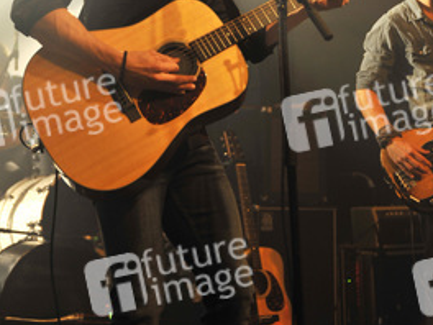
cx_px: 217
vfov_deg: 20.6
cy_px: 31
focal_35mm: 70
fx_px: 876
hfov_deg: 27.8
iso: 800
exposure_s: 1/100
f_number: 2.8
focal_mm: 48
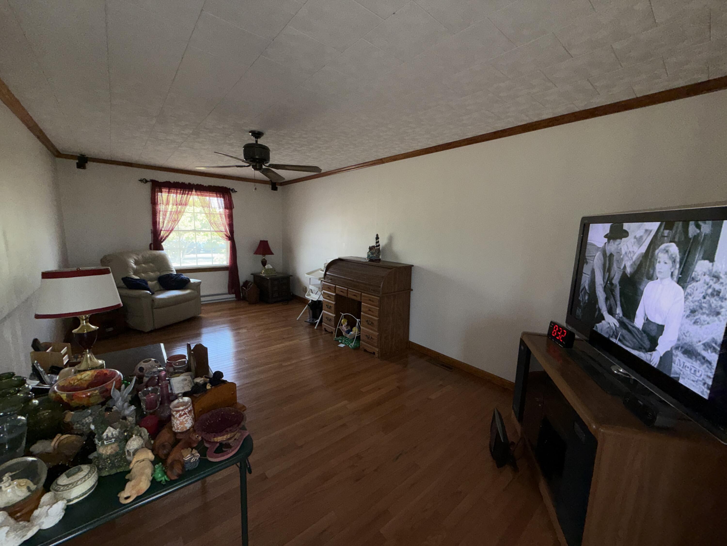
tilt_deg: -8.6
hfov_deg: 102.1
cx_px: 364
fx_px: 294
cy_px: 273
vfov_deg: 85.7
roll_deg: -1.9
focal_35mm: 14
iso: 64
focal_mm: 2.22
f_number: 2.2
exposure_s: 1/61
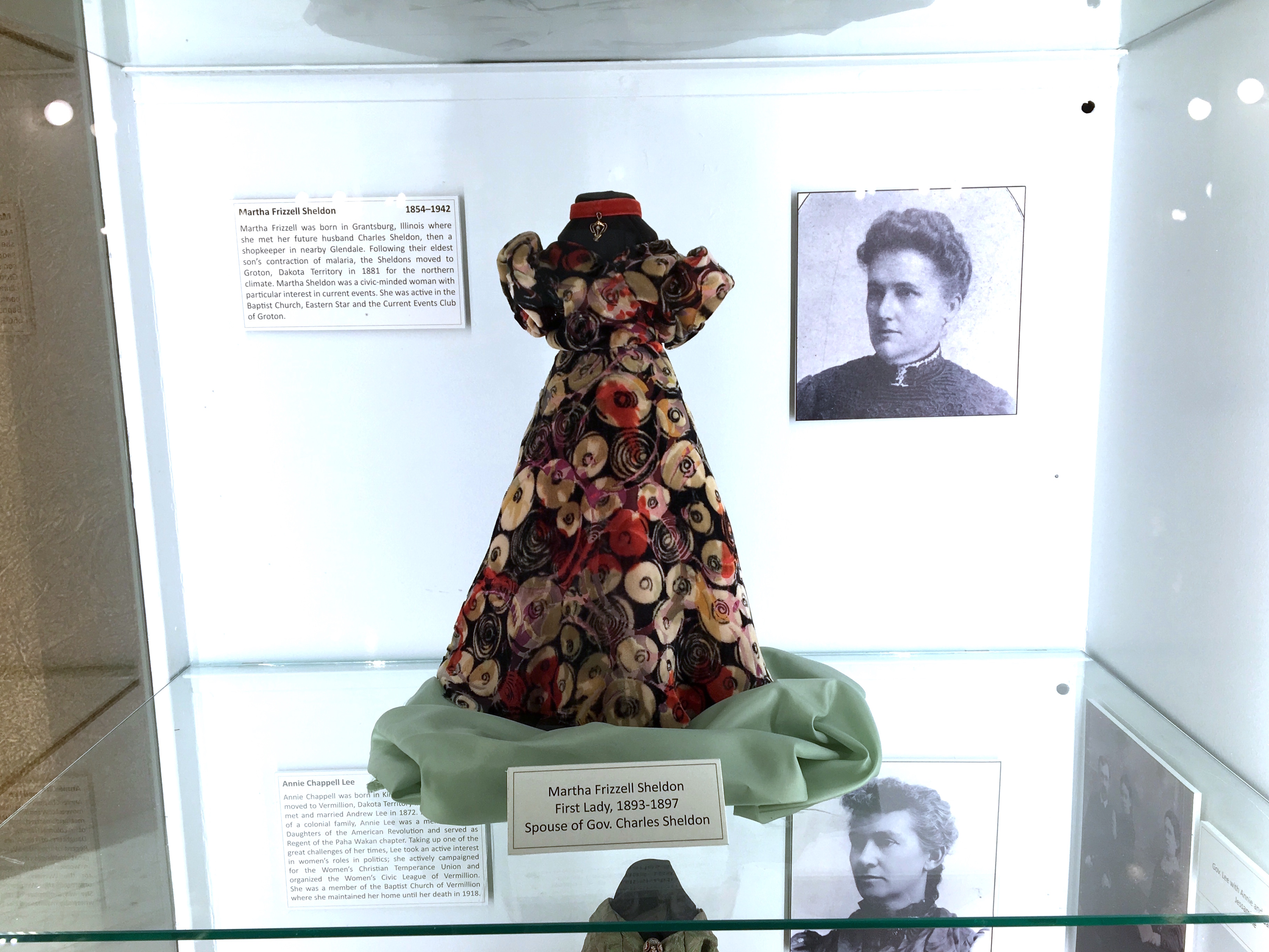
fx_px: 1173
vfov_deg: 44.1
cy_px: 525
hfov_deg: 56.8
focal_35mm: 32
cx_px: 637
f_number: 2.2
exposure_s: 1/120
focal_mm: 4.15
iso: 25
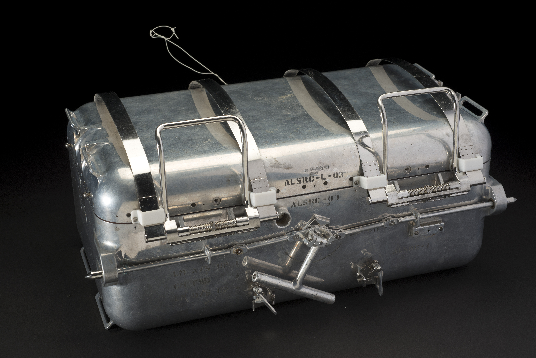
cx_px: 268
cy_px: 179
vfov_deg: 22.6
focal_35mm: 60
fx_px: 894
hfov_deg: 33.4
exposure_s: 1/60
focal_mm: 60
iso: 100
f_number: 18
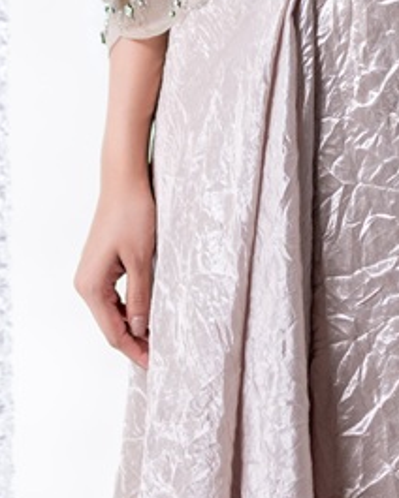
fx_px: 4709
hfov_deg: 4.8
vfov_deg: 6.1
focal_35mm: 319
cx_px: 418
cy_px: 81
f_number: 1.2
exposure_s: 1/320
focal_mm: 50
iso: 160
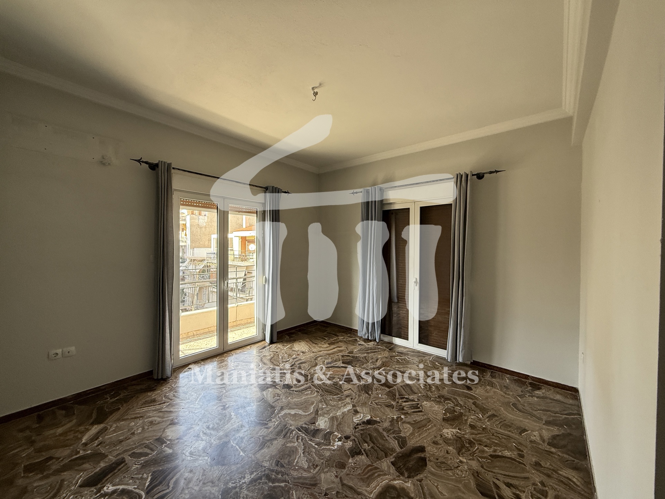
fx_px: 269
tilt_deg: +0.9
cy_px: 250
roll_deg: -0.2
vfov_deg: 85.7
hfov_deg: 102.1
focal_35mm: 14
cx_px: 332
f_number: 2.2
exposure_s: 1/99
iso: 125
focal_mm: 2.22
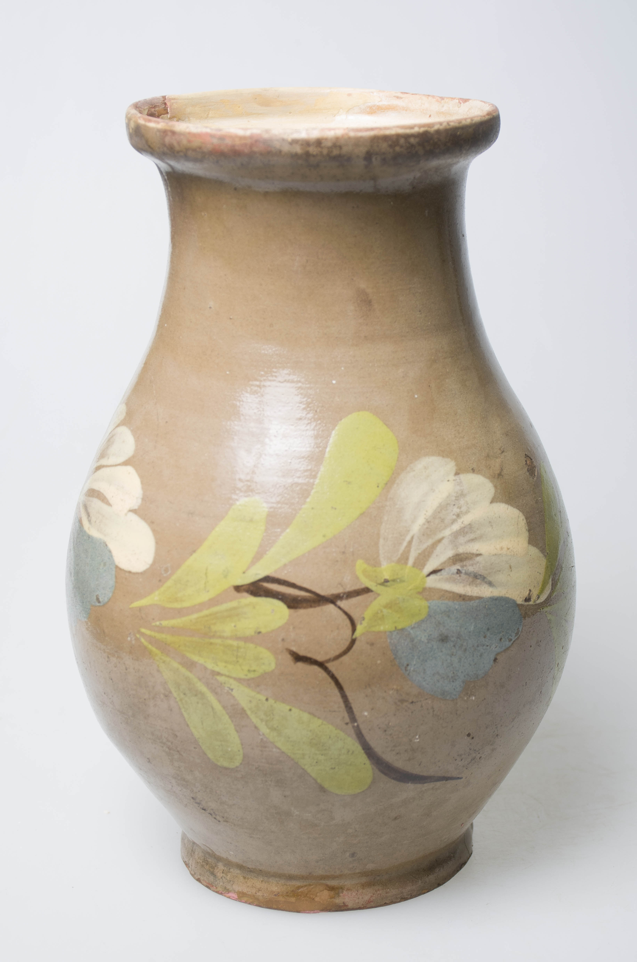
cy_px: 481
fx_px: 1680
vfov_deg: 32.0
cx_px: 318
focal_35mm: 63
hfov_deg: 21.5
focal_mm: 42
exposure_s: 1/160
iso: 100
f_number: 6.3
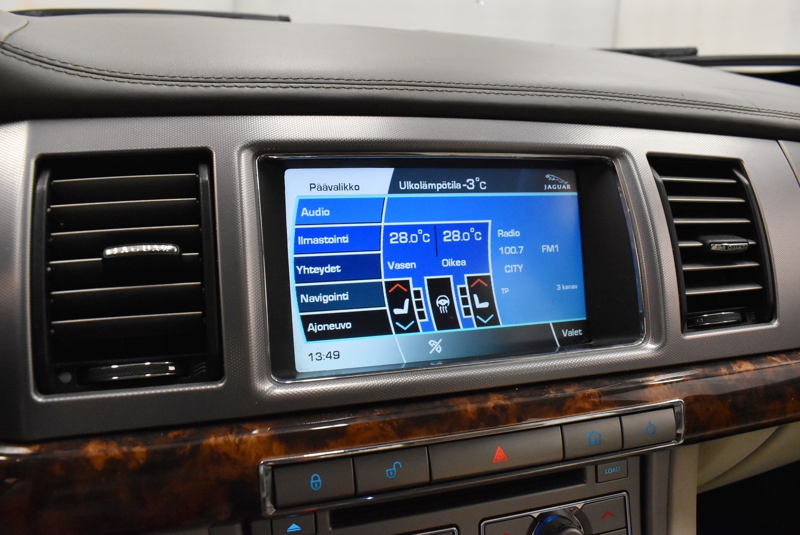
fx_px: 600
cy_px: 268
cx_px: 400
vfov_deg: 48.0
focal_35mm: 27
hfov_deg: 67.3
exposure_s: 1/160
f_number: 6.3
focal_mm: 18
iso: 3200
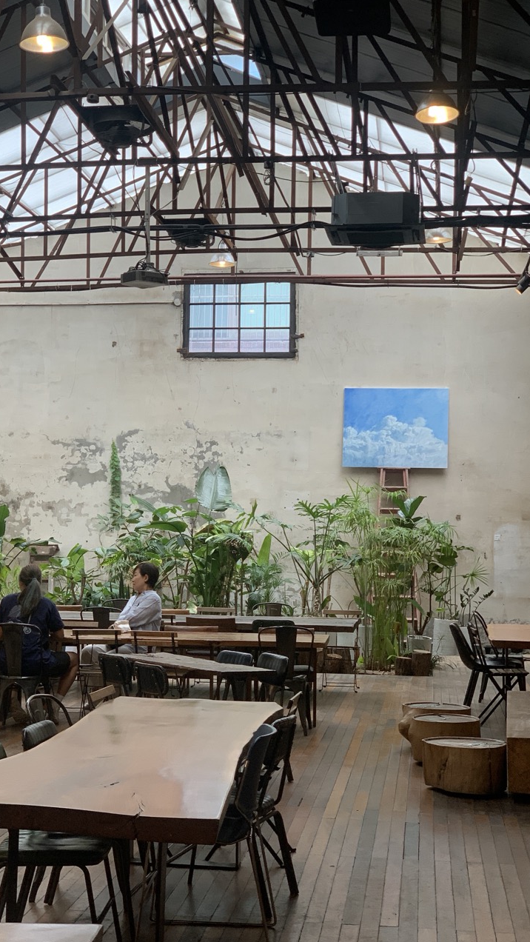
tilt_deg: +3.6
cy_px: 471
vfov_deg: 36.6
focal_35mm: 57
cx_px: 209
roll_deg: -1.0
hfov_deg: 21.1
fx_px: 1423
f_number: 2.4
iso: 64
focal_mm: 6
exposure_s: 1/120
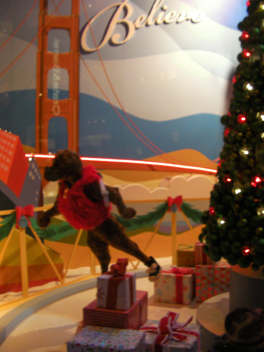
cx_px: 132
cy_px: 176
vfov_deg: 49.0
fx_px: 386
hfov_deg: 37.7
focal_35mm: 38
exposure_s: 1/26.2
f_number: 3.5
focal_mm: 6.8
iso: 200
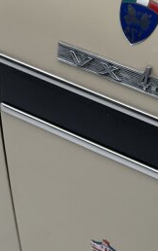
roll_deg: -0.9
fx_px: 865
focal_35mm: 126
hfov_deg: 10.4
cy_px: 128
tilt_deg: -34.7
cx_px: 153
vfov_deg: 16.5
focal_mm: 6.76
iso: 100
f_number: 1.78
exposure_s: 1/99
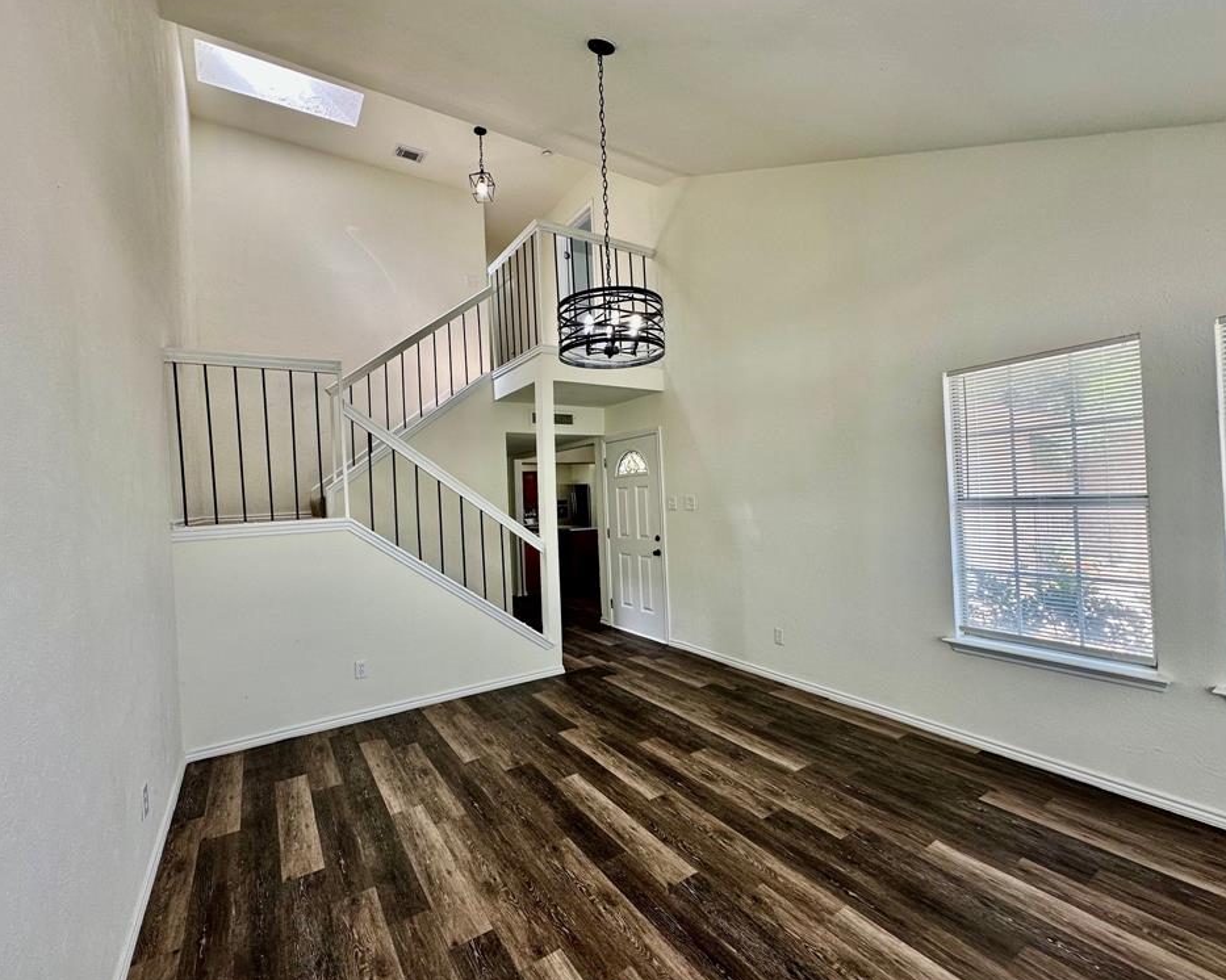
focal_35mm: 15
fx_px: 544
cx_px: 585
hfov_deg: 96.7
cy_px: 493
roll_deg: +2.3
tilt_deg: +0.6
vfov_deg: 84.0
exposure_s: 1/120
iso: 100
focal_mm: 2.22
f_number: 2.2
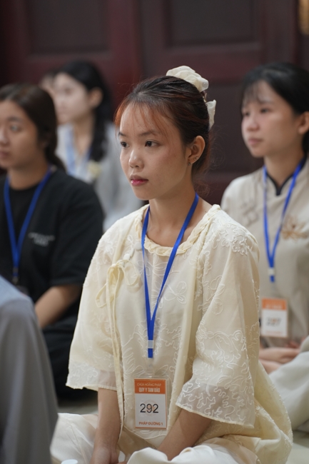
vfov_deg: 21.2
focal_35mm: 96
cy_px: 232
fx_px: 1237
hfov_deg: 14.2
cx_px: 154
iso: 2000
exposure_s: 1/60
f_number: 2.8
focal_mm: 96
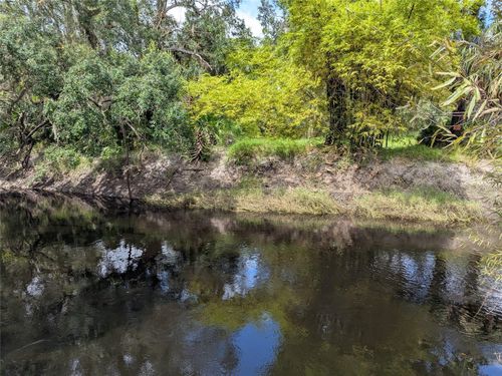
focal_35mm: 24
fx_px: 348
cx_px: 251
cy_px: 188
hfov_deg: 71.6
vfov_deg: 56.8
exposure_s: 1/858
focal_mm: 6.81
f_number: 1.85
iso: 44
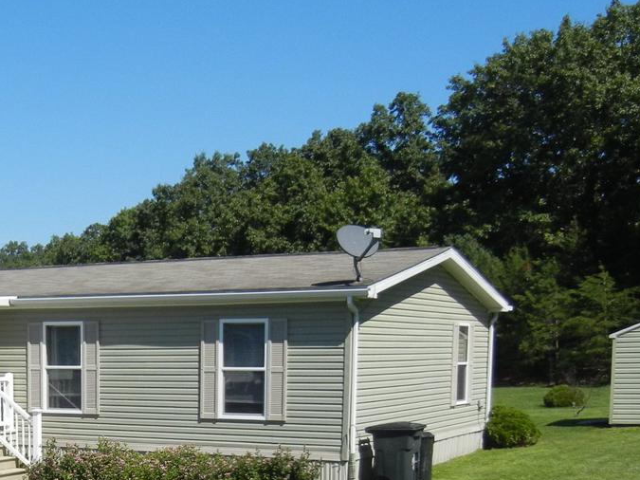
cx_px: 75
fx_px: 1183
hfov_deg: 29.2
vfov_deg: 22.0
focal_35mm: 64
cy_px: 494
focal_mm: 5.4
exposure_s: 1/466
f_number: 7
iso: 160
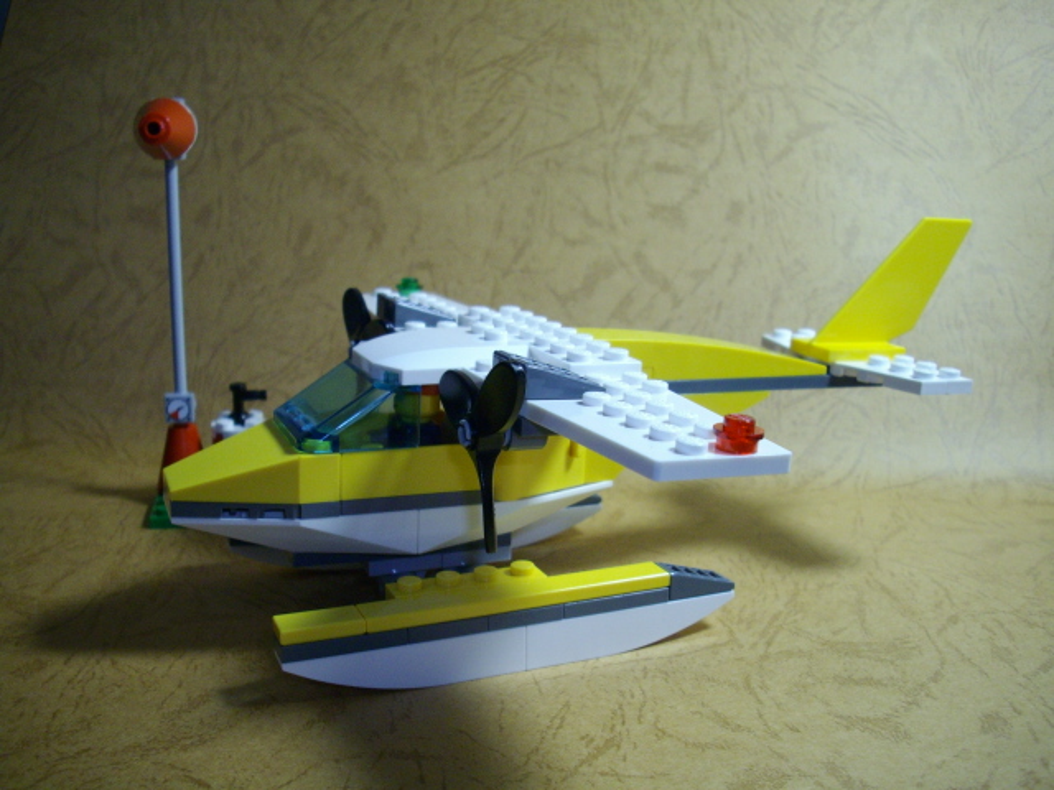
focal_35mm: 37
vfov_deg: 38.7
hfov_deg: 50.1
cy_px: 395
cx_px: 527
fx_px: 1127
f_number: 2.8
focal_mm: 6.2
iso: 196
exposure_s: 1/50
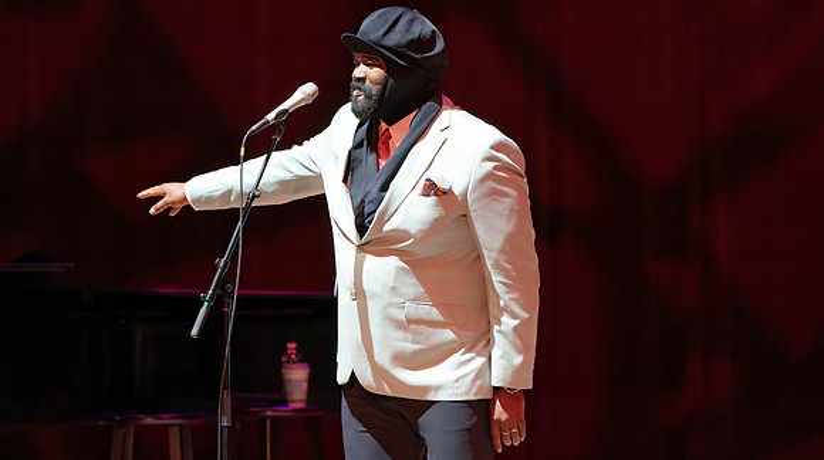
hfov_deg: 6.7
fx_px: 7070
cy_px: 246
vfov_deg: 3.7
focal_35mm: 324
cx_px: 412
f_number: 5.6
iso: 5000
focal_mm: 309
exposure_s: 1/320
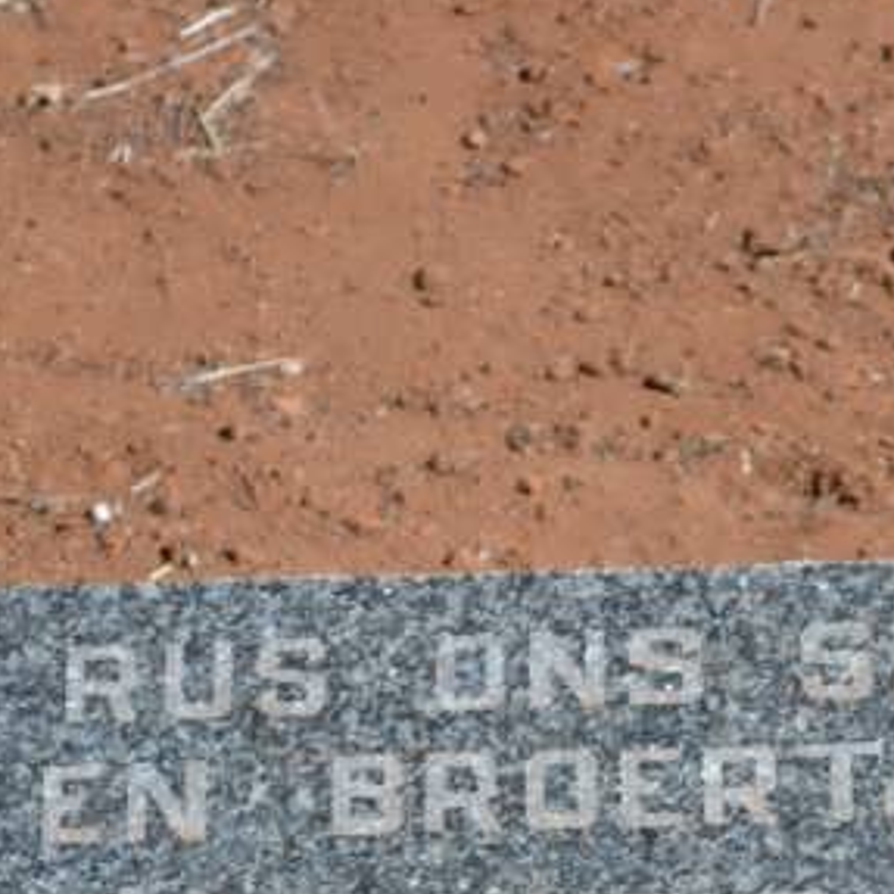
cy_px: 1109
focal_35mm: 293
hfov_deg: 6.0
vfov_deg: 5.9
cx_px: 604
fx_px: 8555
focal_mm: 55
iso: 125
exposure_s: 1/125
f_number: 5.6
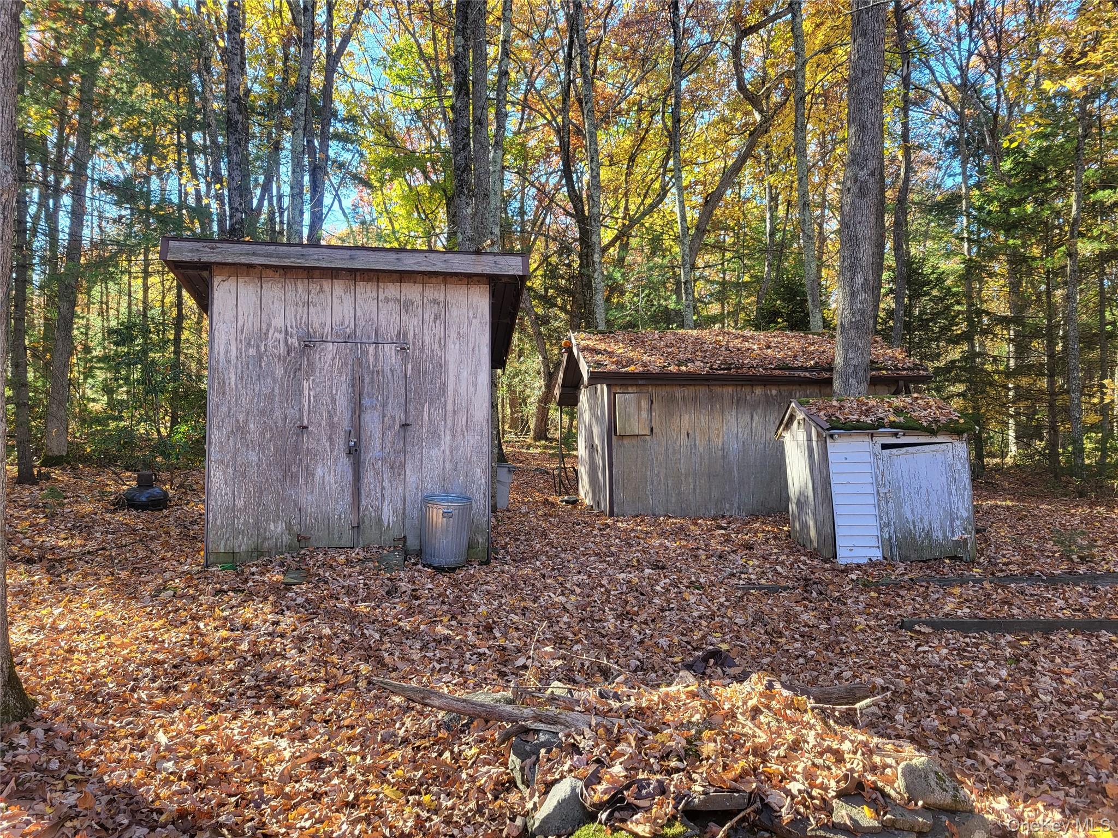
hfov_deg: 67.3
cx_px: 559
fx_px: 840
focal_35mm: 26
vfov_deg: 53.1
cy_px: 419
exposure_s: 1/120
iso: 40
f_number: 1.8
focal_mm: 5.4
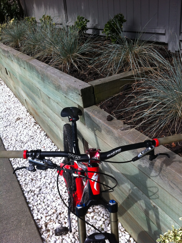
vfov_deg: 52.7
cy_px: 122
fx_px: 246
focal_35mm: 35
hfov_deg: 40.6
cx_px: 91
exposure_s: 1/580
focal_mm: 3.85
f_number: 2.8
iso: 80
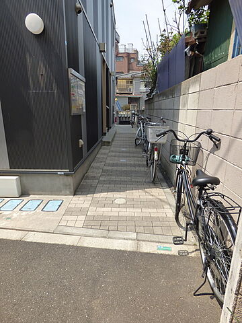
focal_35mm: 20
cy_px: 162
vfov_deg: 81.7
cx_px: 121
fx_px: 186
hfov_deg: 66.0
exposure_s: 1/1000
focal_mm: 3.58
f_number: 2.8
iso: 160
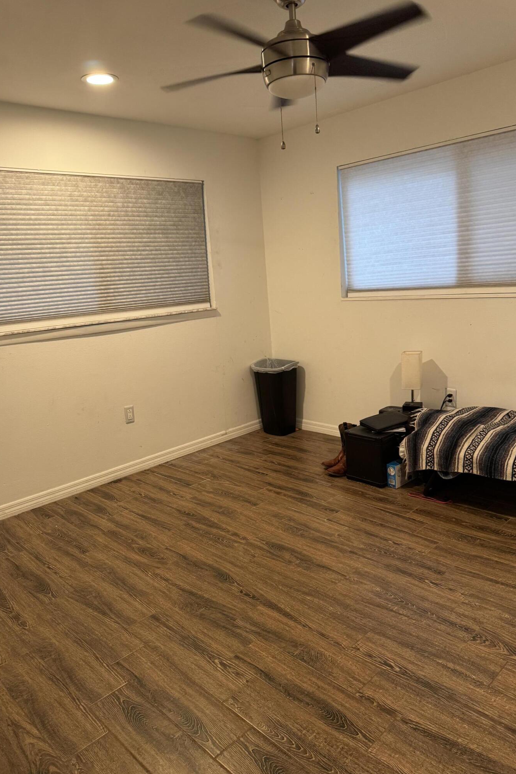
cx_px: 268
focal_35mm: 25
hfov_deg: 51.3
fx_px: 538
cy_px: 387
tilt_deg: -12.0
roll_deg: +4.5
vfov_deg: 71.5
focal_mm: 6.76
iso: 250
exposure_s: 1/60
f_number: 1.78
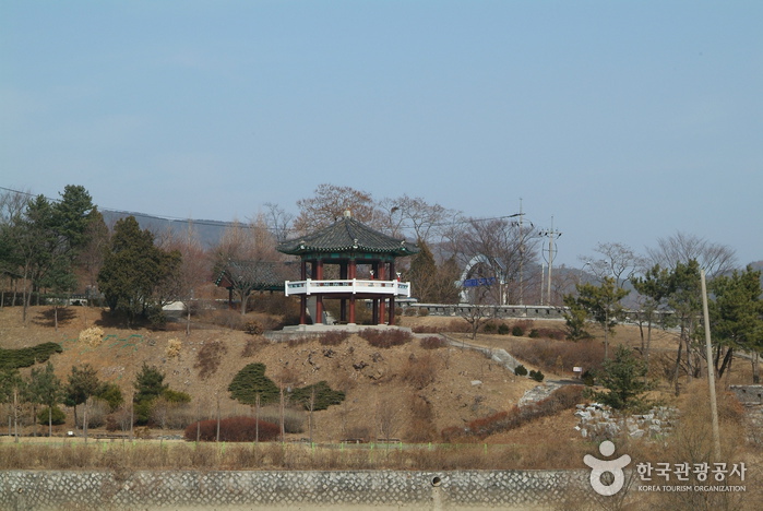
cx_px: 382
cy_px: 256
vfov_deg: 10.7
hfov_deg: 16.0
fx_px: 2716
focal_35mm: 128
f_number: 11
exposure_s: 1/500
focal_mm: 85
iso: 400
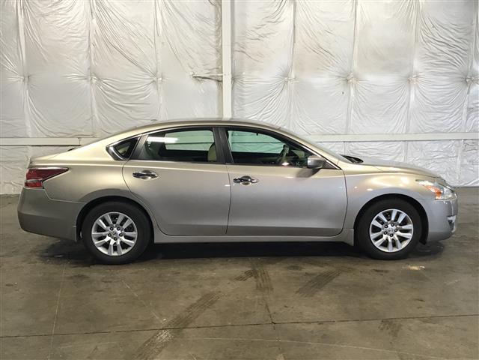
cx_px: 240
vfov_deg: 45.4
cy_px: 180
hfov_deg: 58.4
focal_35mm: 31
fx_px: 429
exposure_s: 1/30
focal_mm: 3.3
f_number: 2.4
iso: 50
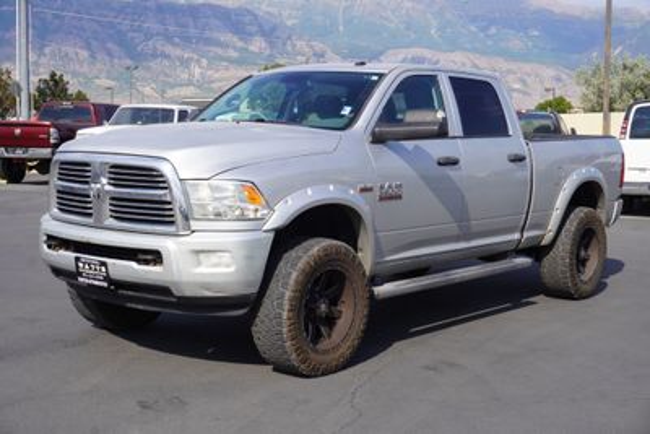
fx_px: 921
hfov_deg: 38.9
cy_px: 217
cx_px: 325
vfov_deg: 26.5
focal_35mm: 51
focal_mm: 34
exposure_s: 1/125
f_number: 11
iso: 100
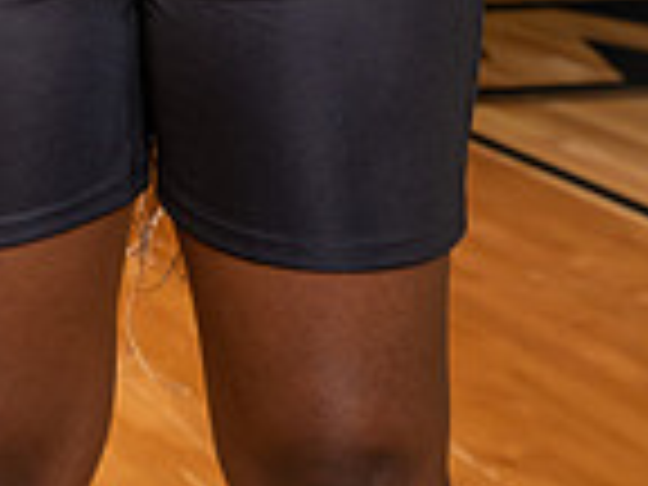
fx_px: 3033
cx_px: 117
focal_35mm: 162
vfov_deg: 8.6
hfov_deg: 12.1
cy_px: -513
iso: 320
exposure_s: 1/250
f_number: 6.3
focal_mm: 54
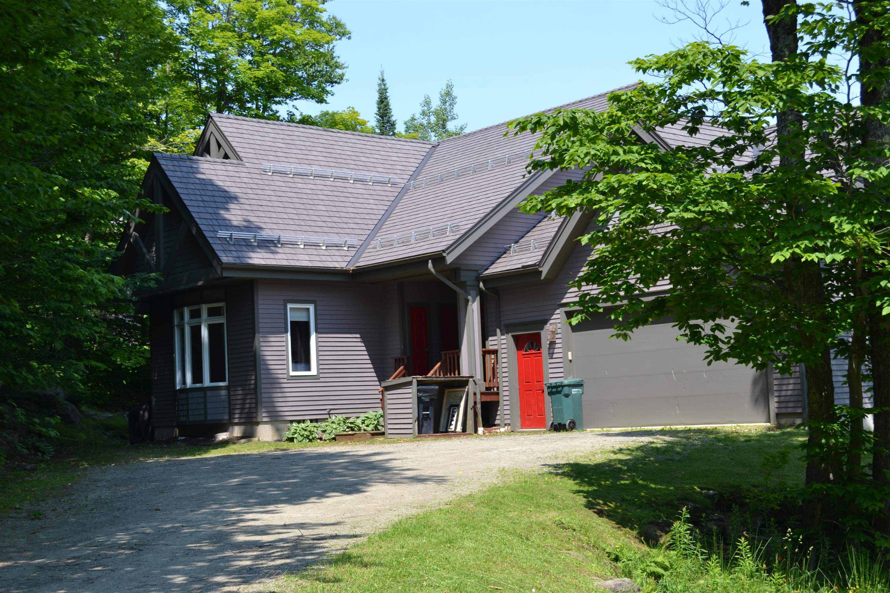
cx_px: 445
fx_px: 1261
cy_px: 296
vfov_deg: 26.5
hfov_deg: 38.9
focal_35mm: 51
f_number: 7.1
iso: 100
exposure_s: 1/200
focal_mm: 34
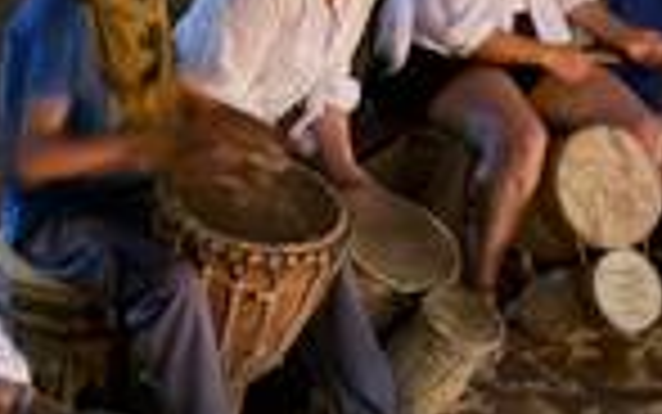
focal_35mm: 83
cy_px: 405
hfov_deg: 24.0
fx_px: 1498
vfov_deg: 15.5
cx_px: 32
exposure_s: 1/5
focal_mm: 6.76
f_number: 1.78
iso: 12500
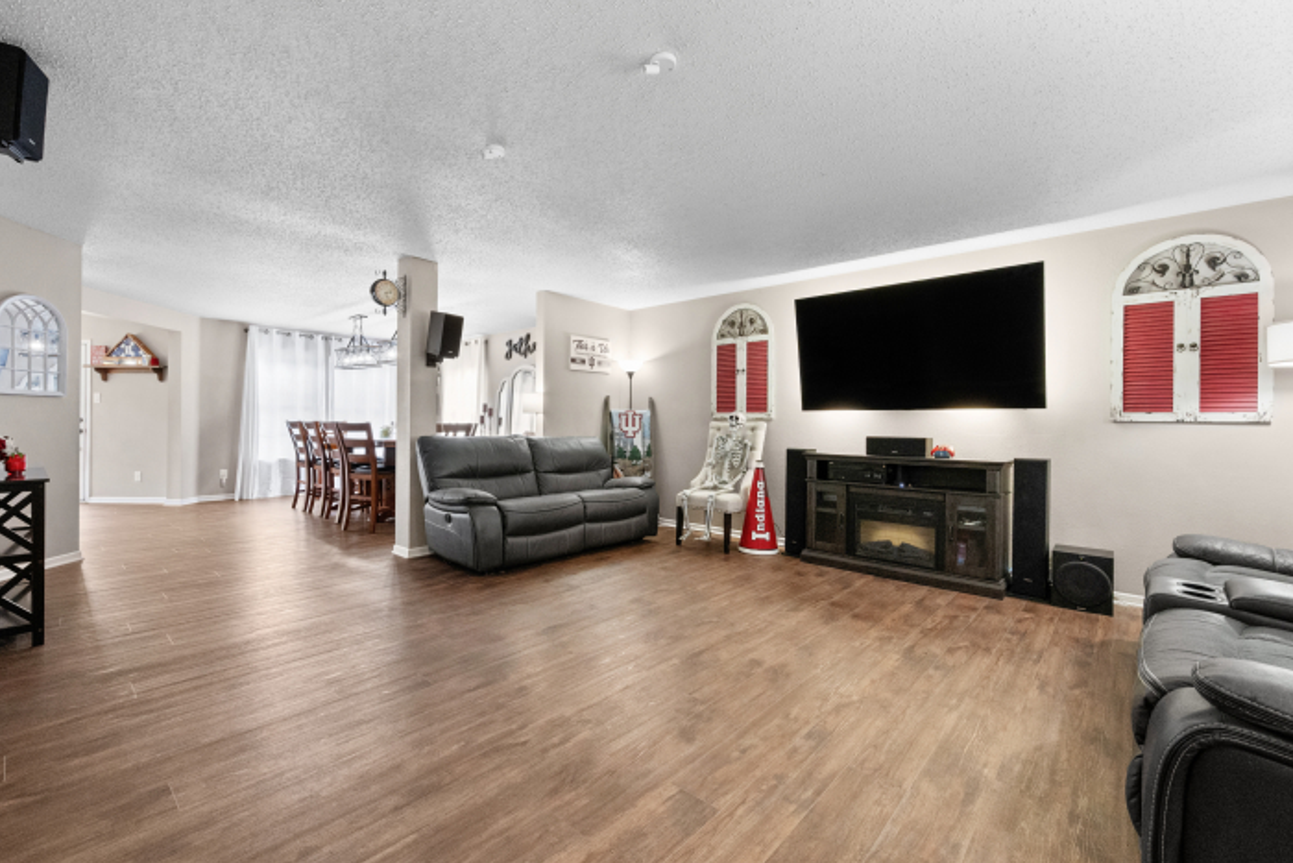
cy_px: 449
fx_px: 539
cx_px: 604
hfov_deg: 100.2
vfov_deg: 77.3
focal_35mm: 15
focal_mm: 14
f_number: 9
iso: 8000
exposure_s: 1/15
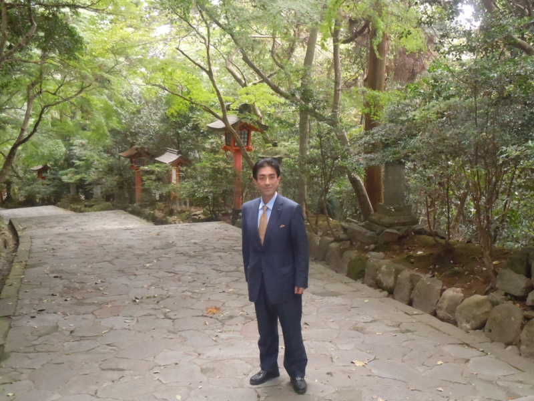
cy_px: 200
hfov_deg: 47.9
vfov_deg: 36.8
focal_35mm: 39
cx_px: 267
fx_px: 602
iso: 800
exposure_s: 1/30
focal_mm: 6.9
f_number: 4.3
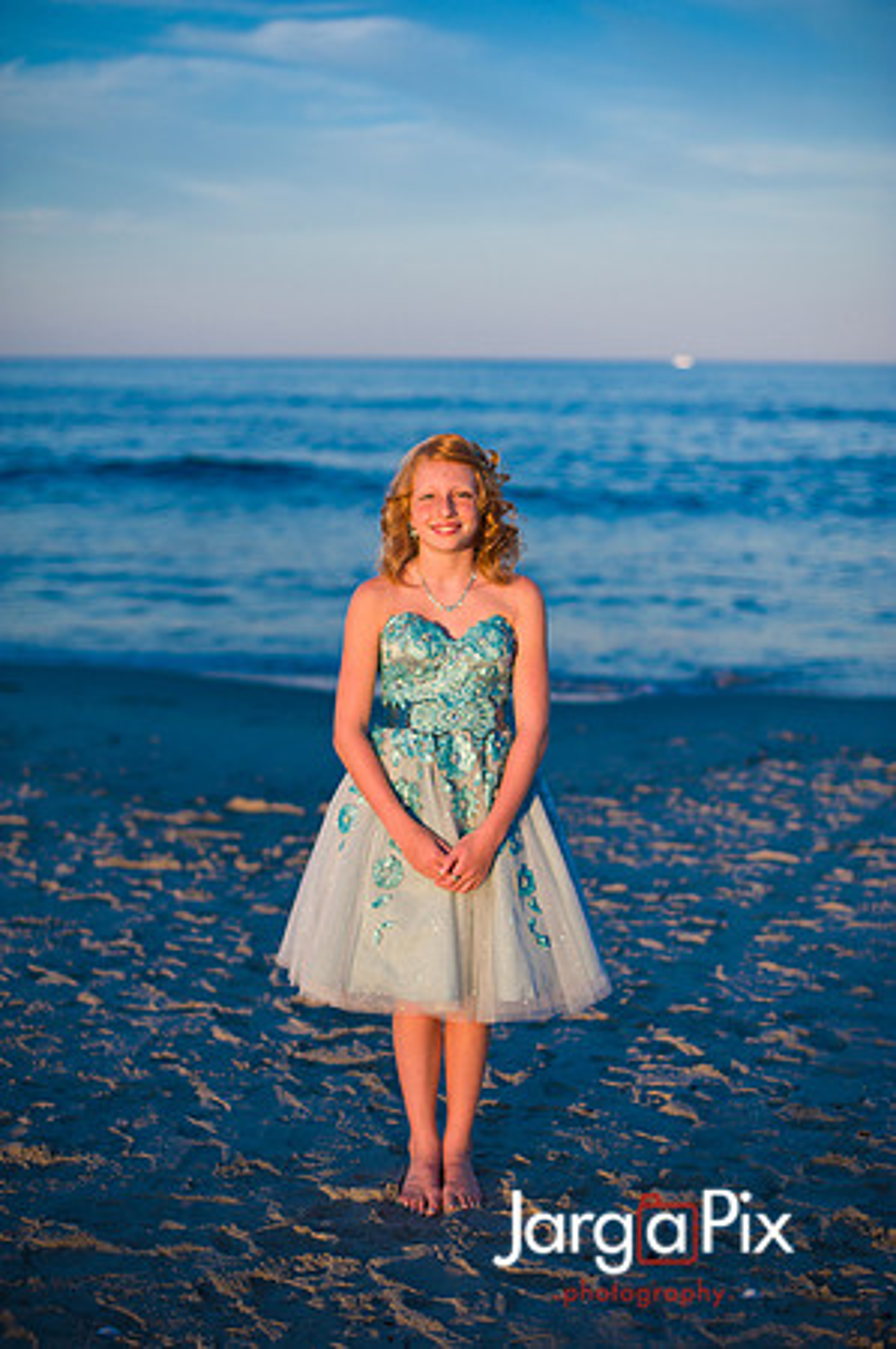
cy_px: 674
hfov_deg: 26.9
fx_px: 1871
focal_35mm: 50
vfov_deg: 39.6
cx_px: 448
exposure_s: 1/1600
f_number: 2
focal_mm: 50
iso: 160
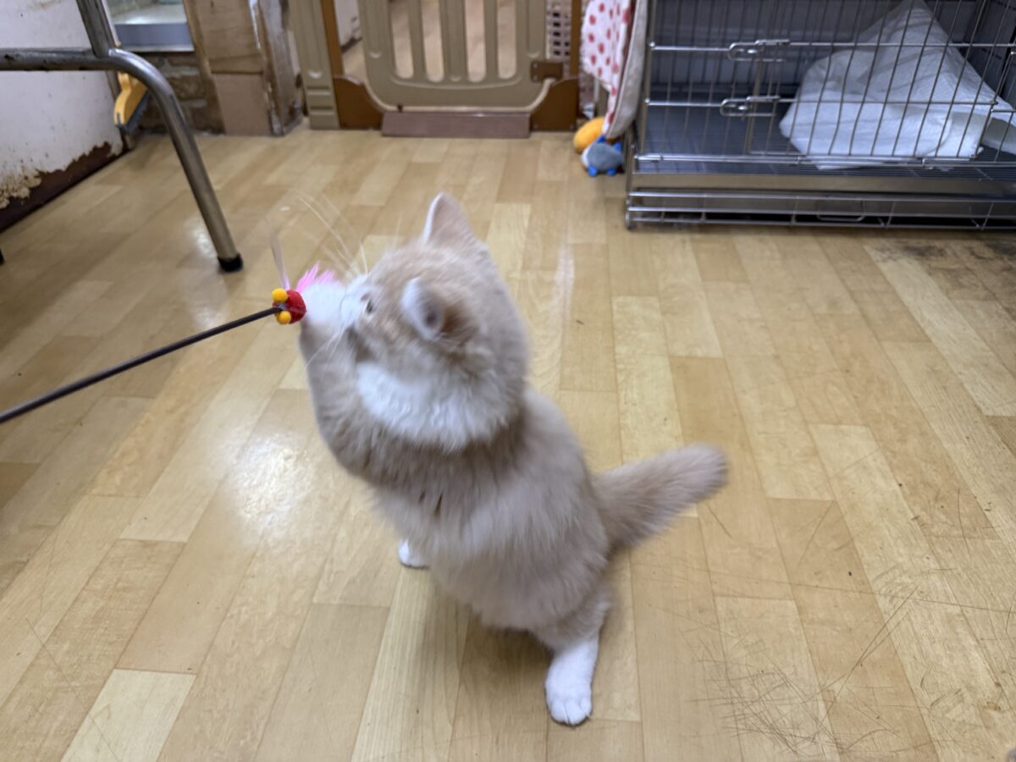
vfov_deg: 56.8
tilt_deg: -33.3
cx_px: 508
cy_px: 381
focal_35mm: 24
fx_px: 704
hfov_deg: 71.6
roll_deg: +1.1
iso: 250
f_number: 1.78
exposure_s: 1/50
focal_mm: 6.76
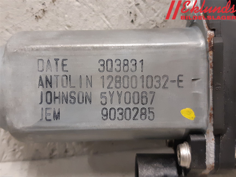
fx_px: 177
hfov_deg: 67.3
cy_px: 88
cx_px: 118
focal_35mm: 26
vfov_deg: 53.1
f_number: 1.7
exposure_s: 1/50
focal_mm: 3.93
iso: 320
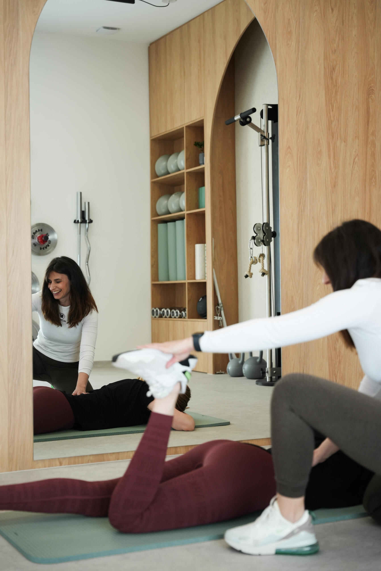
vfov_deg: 35.5
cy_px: 286
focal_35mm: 56
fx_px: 892
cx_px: 190
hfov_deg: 24.1
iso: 1250
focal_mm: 56.2
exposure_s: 1/1250
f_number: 3.2
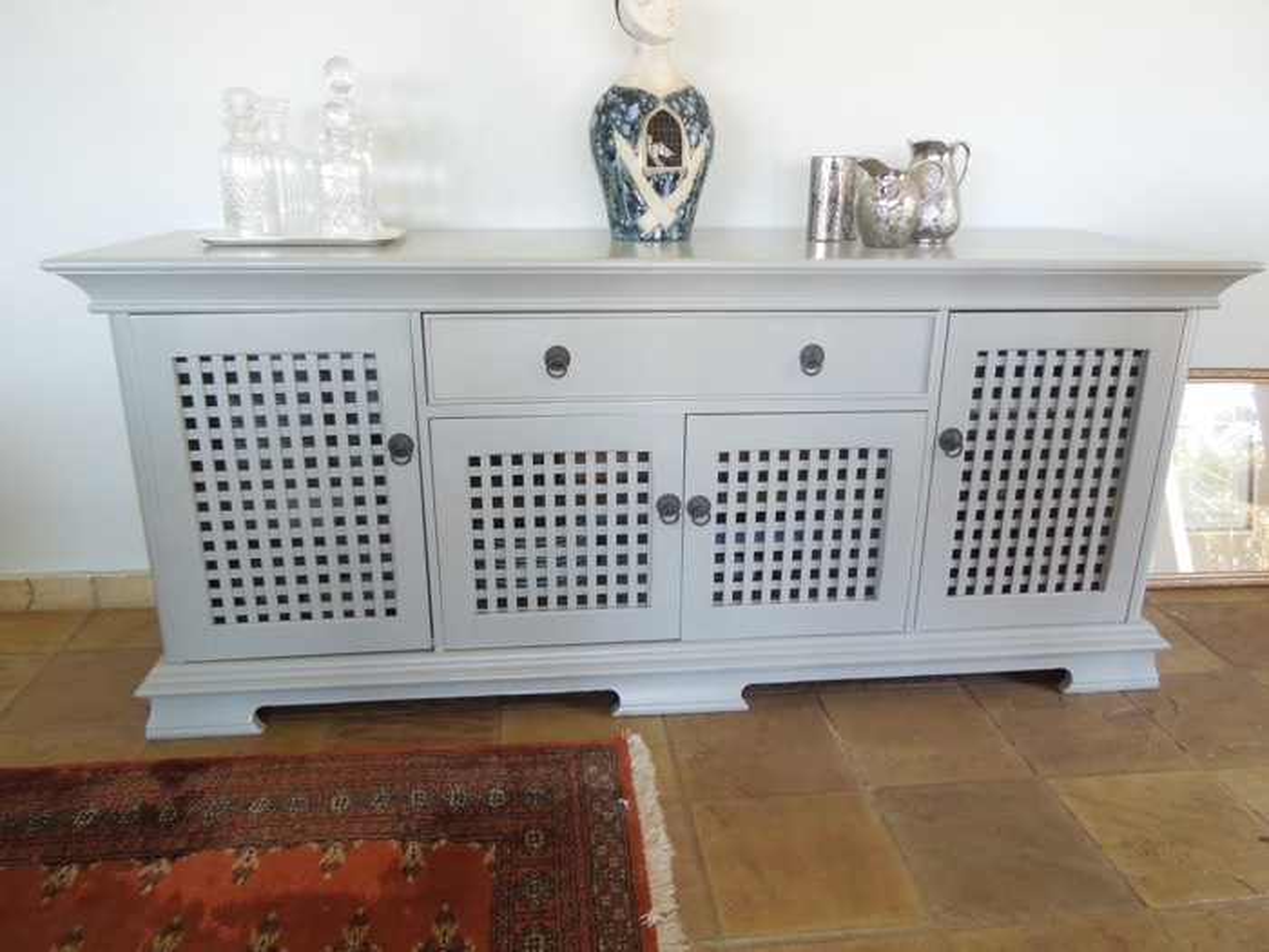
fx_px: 916
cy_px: 476
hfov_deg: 69.4
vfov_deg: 54.9
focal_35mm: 25
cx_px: 634
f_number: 3.3
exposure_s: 1/30
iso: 400
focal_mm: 4.5
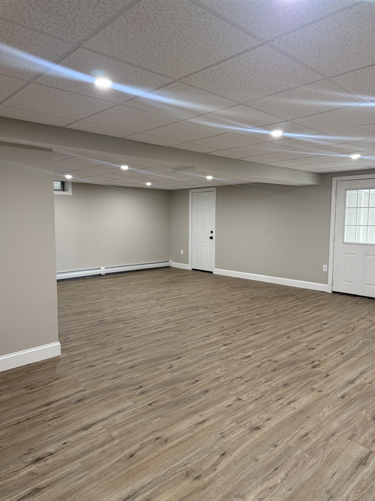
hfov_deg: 56.8
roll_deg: -0.3
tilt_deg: -5.0
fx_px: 347
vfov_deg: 71.6
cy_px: 250
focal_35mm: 24
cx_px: 188
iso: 250
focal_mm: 6.76
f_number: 1.78
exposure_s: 1/60
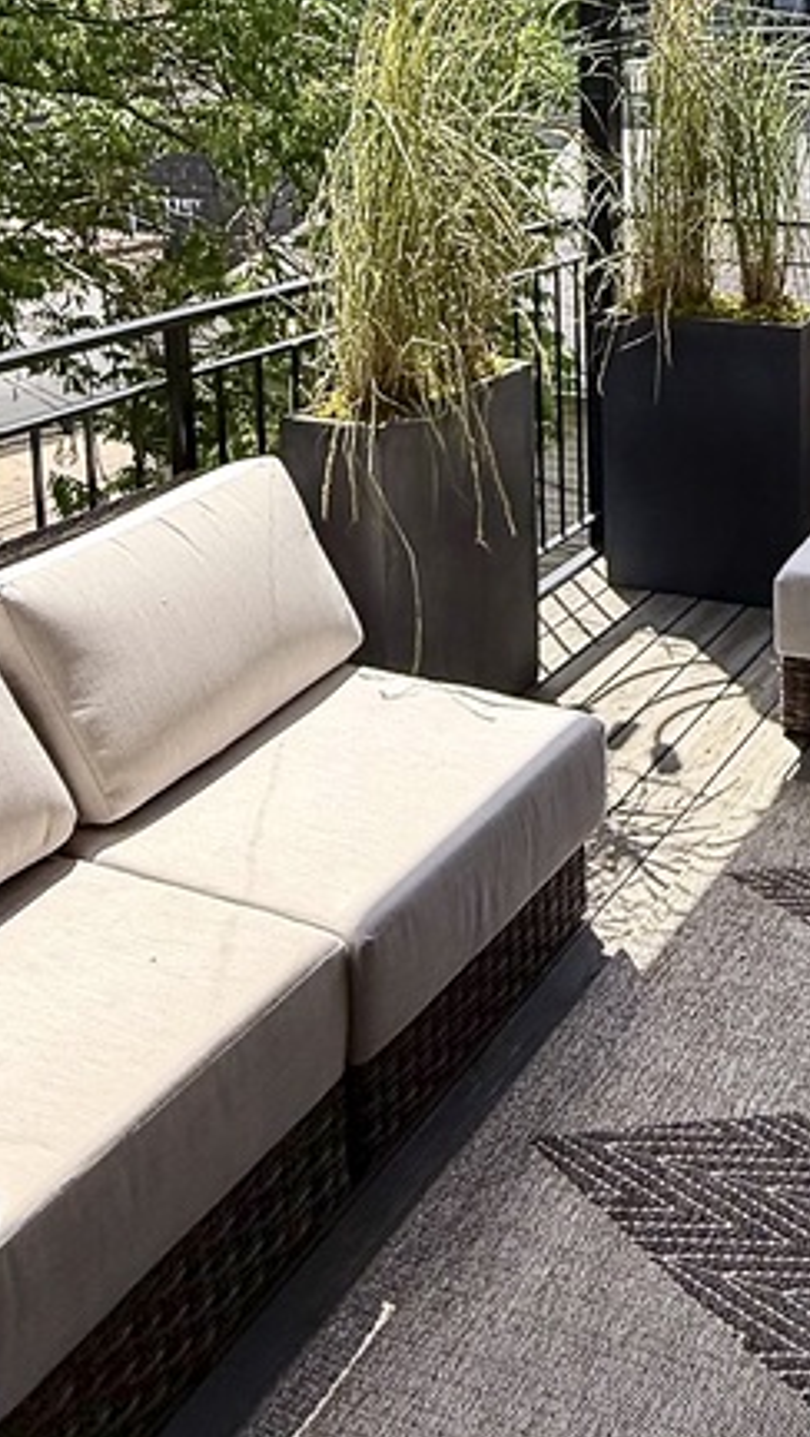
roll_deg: -1.7
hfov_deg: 29.4
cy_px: 206
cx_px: 783
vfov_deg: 48.4
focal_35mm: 38
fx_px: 1449
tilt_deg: -11.0
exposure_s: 1/1464
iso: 50
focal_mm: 2.22
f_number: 2.2
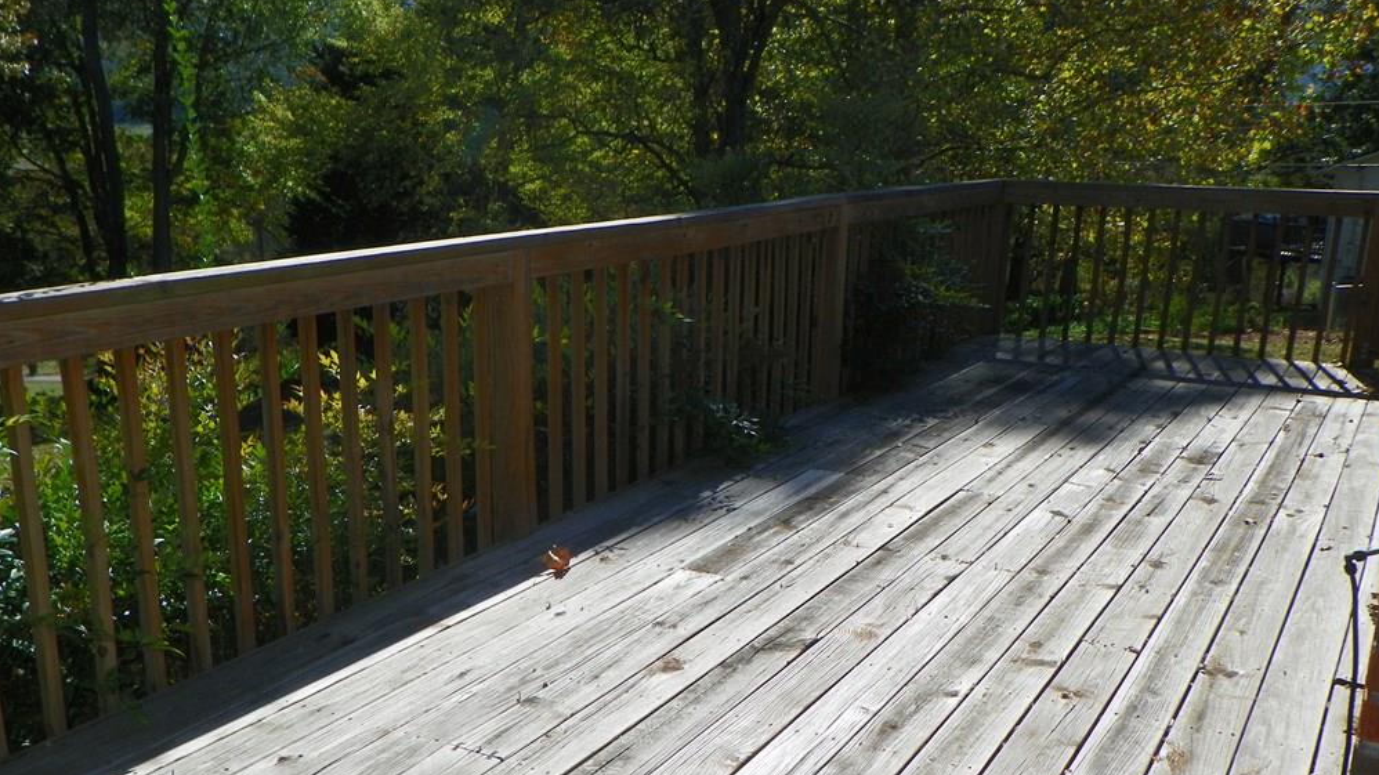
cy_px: 503
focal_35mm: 38
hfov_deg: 52.8
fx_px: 1389
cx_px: 684
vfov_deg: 31.0
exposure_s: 1/320
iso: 64
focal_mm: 6.1
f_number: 5.6
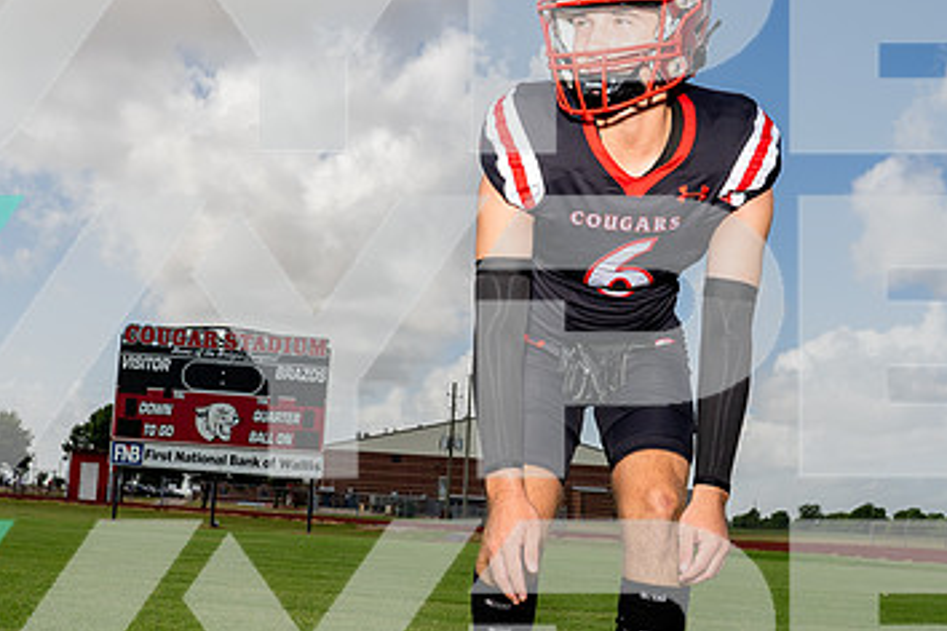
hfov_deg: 48.4
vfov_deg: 33.4
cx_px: 418
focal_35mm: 40
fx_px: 1052
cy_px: 337
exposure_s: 1/250
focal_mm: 24
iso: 100
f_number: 8
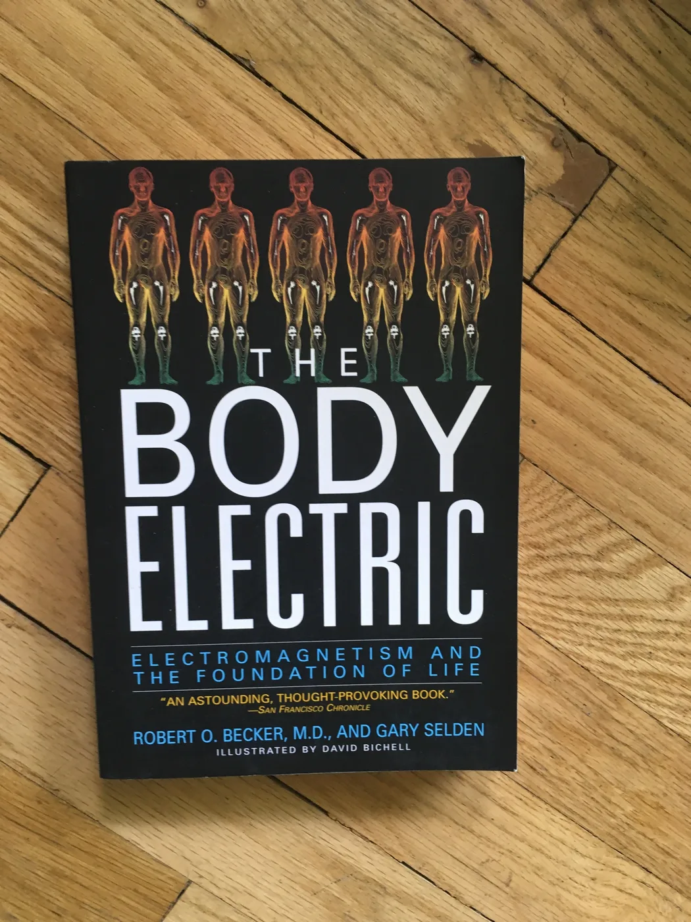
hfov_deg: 48.2
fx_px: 772
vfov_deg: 61.7
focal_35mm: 29
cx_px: 346
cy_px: 461
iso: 100
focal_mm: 4.15
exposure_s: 1/30
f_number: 2.2
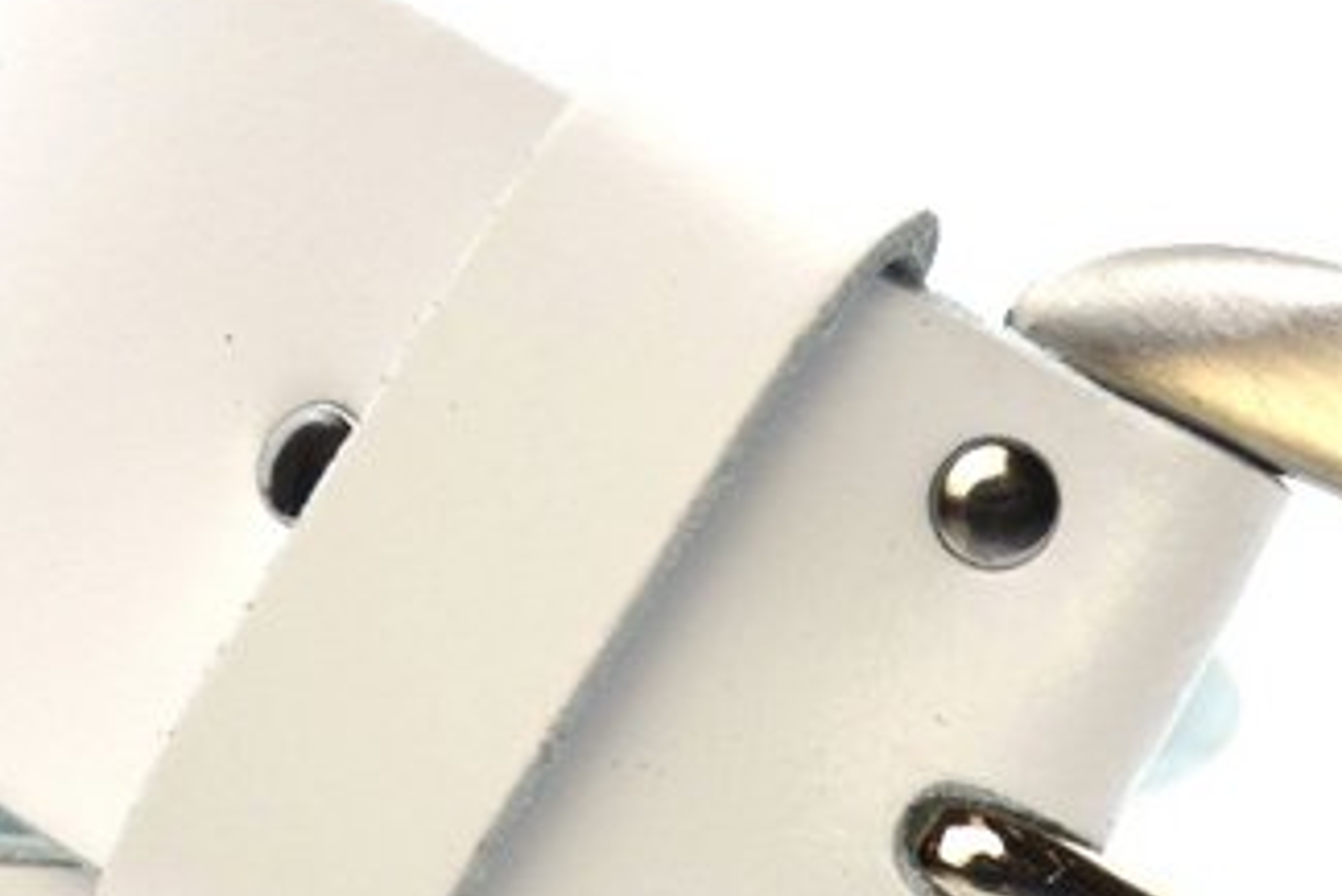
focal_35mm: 129
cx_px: 578
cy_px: 842
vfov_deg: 10.6
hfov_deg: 15.8
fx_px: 4819
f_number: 4.5
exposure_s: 1/160
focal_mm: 35
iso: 100
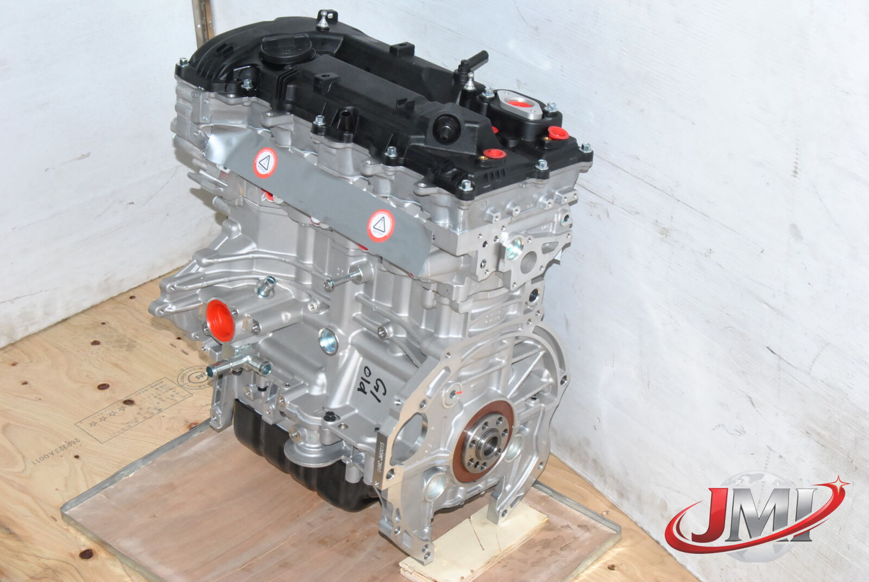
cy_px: 291
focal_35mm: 63
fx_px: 1523
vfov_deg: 21.6
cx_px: 434
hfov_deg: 31.9
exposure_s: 1/200
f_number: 13
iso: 800
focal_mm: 42
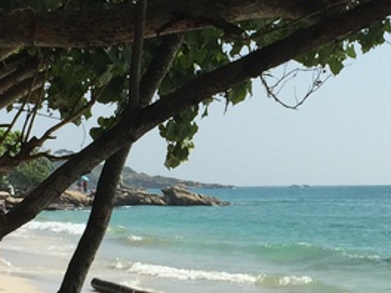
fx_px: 1491
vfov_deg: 11.2
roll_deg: -0.2
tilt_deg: +1.4
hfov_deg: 14.8
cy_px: 152
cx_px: 336
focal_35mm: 132
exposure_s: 1/3049
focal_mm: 4.15
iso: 32
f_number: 2.2
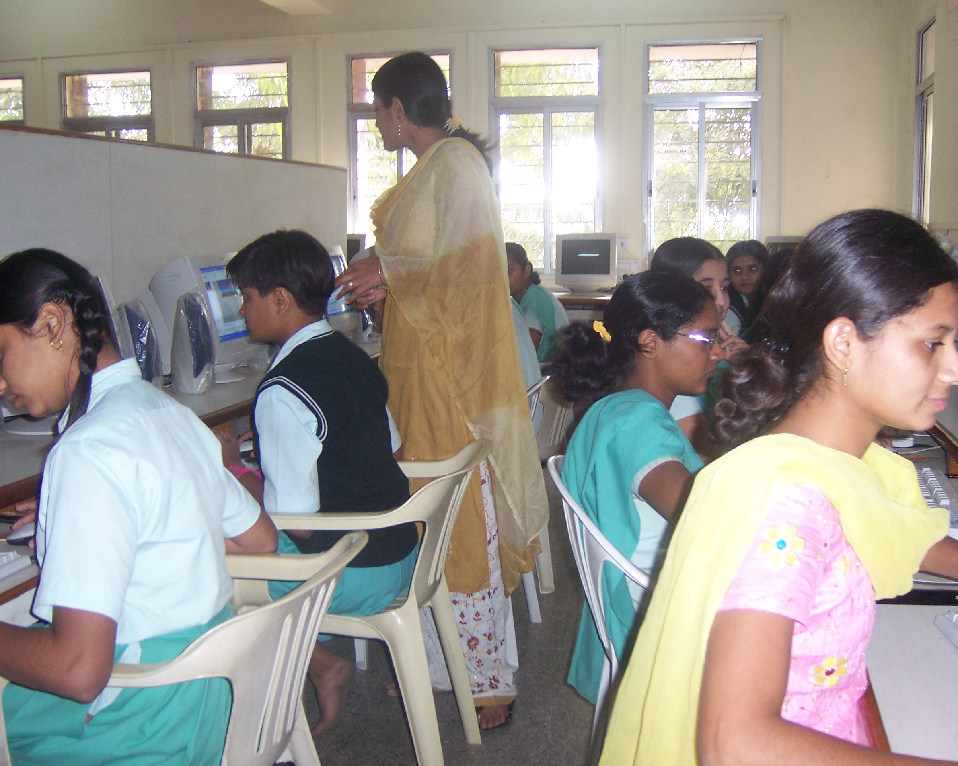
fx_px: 1078
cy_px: 388
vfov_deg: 39.2
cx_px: 499
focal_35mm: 38
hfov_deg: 47.9
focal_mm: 6.2
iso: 125
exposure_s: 1/60
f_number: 2.8
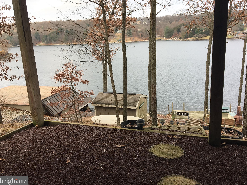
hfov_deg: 60.0
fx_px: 214
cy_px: 91
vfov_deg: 46.8
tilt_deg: -13.0
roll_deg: +3.3
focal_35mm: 30
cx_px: 125
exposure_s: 1/273
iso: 25
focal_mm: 4.15
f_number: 2.2
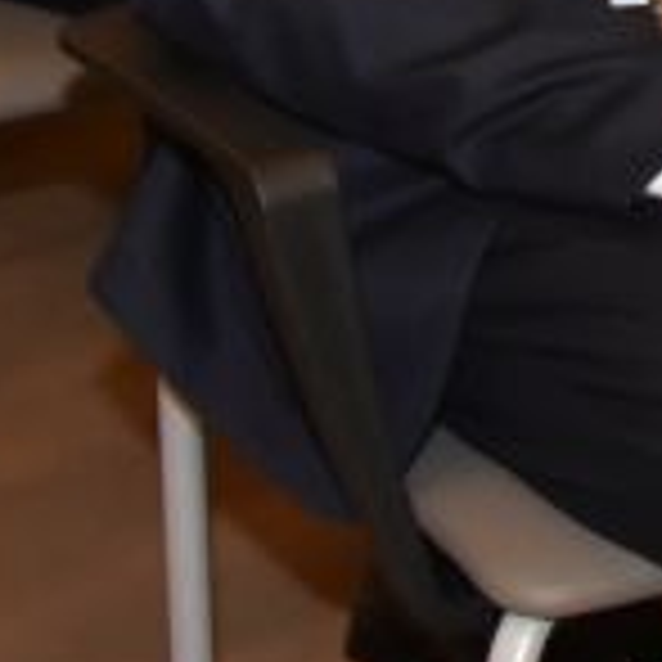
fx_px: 4371
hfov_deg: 7.8
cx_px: 1743
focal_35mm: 202
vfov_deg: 8.2
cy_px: -761
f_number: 3.8
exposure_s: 1/60
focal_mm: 34
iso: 3200
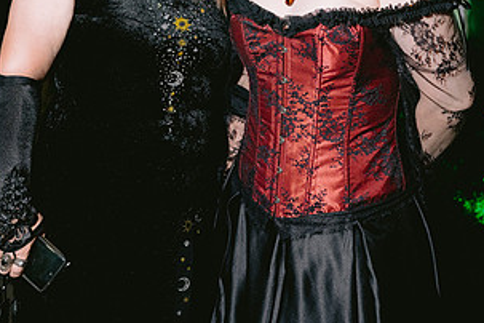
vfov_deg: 19.8
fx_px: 901
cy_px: 18
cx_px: 252
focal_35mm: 67
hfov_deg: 30.1
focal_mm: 35
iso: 1250
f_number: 3.2
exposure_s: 1/160
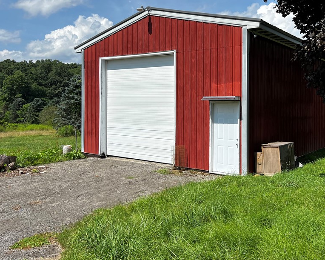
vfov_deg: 43.1
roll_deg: -0.8
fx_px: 327
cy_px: 102
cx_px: 209
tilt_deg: -0.7
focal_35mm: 34
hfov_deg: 52.1
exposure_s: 1/4831
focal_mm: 5.7
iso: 50
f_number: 1.5
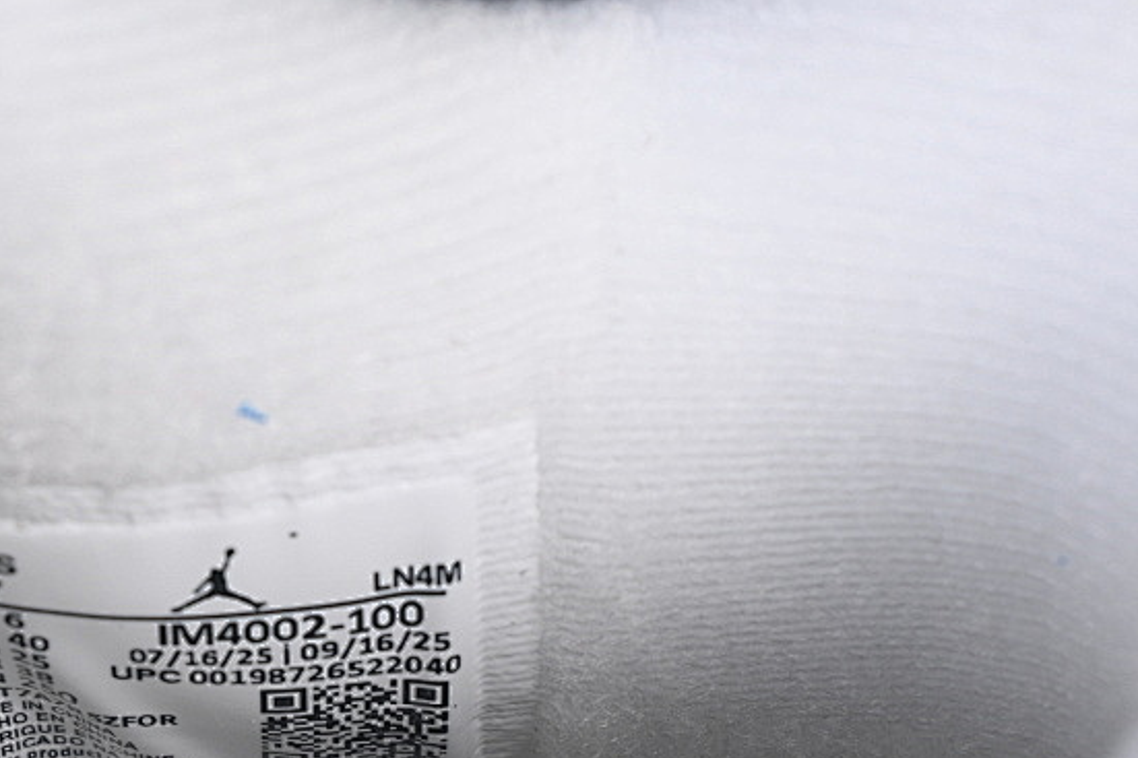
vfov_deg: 9.3
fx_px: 4645
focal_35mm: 147
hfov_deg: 13.9
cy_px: 704
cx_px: 339
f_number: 7.1
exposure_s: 1/80
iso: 160
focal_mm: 50
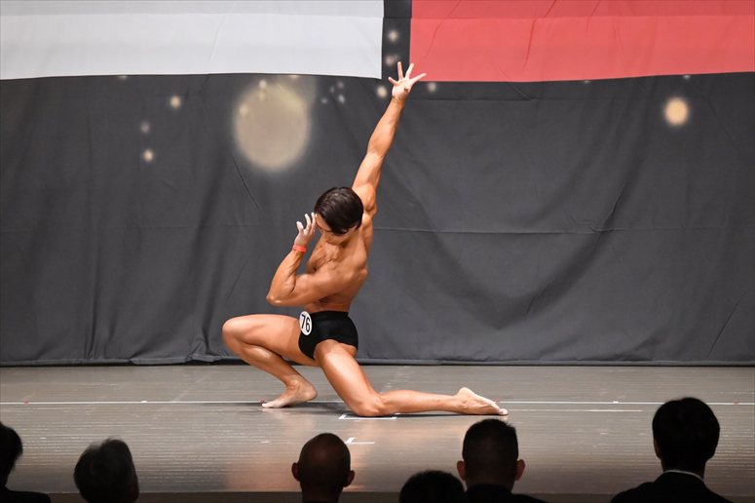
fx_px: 4234
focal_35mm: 202
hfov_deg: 10.2
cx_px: 378
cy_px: 252
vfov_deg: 6.8
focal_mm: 135
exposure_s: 1/400
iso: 8000
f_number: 5.6
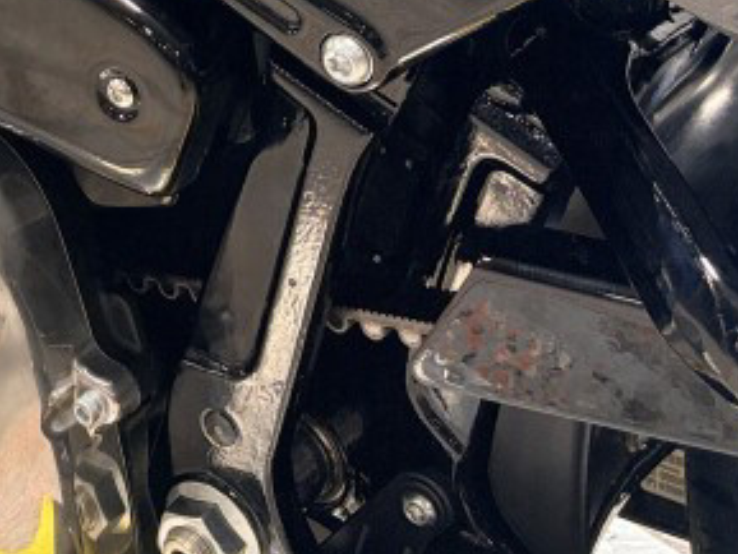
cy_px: -406
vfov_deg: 13.9
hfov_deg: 18.7
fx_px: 2048
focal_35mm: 96
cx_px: -275
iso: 50
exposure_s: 1/120
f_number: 1.6
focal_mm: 5.96
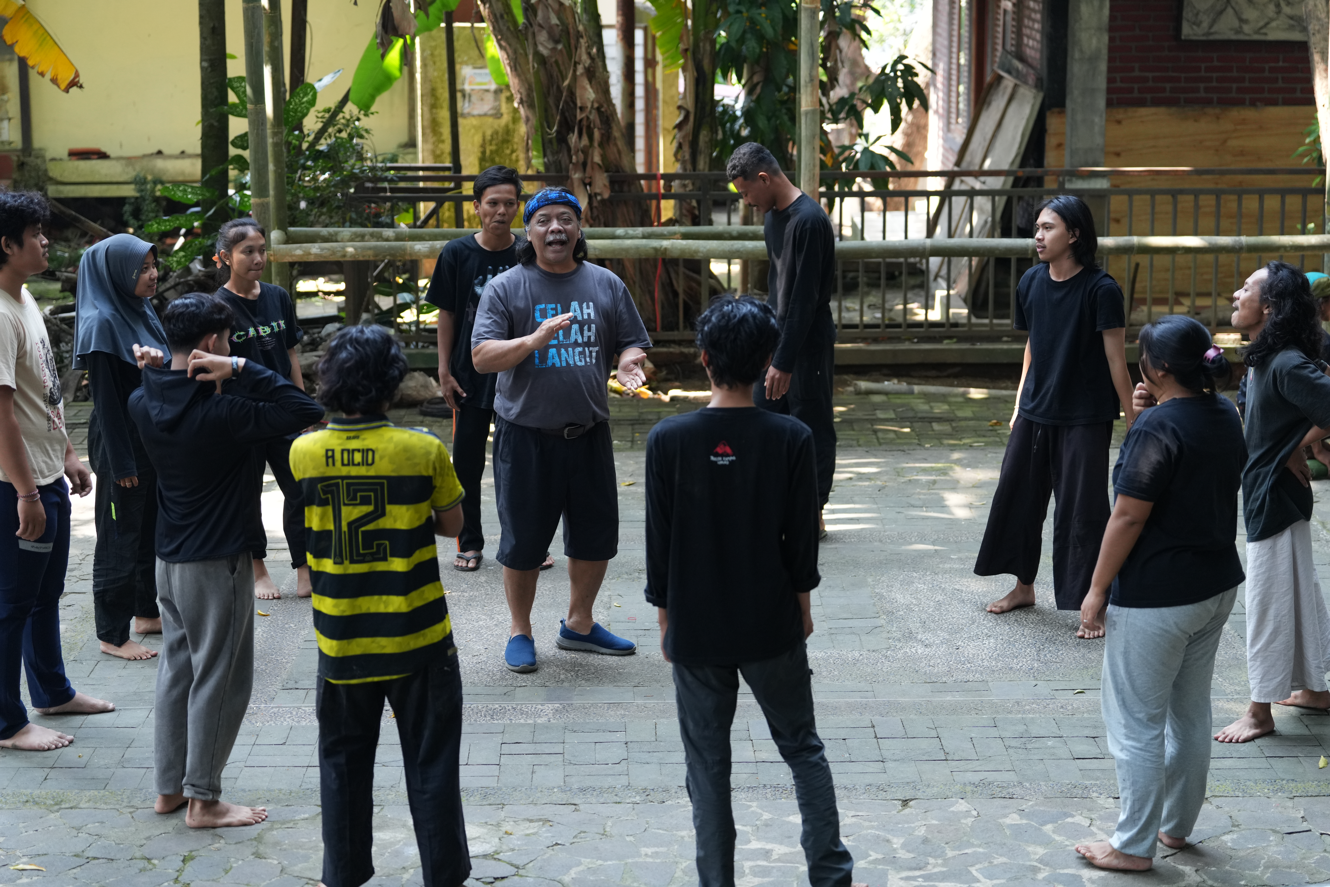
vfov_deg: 19.5
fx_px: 2586
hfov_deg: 28.8
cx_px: 665
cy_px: 444
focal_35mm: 70
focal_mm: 70
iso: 800
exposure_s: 1/320
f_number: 2.8
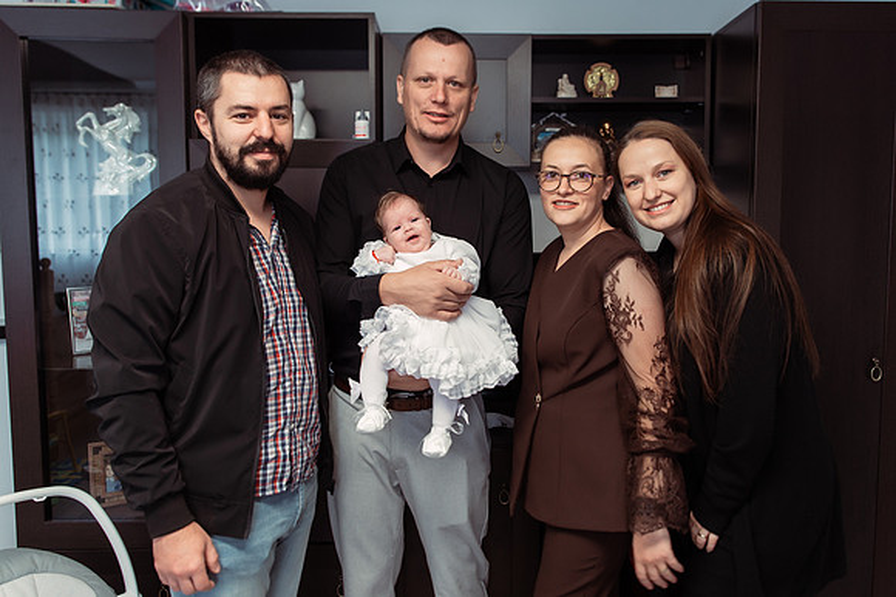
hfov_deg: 63.5
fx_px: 723
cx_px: 476
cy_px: 254
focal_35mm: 29
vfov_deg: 44.7
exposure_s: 1/125
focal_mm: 24
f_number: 3.2
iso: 800
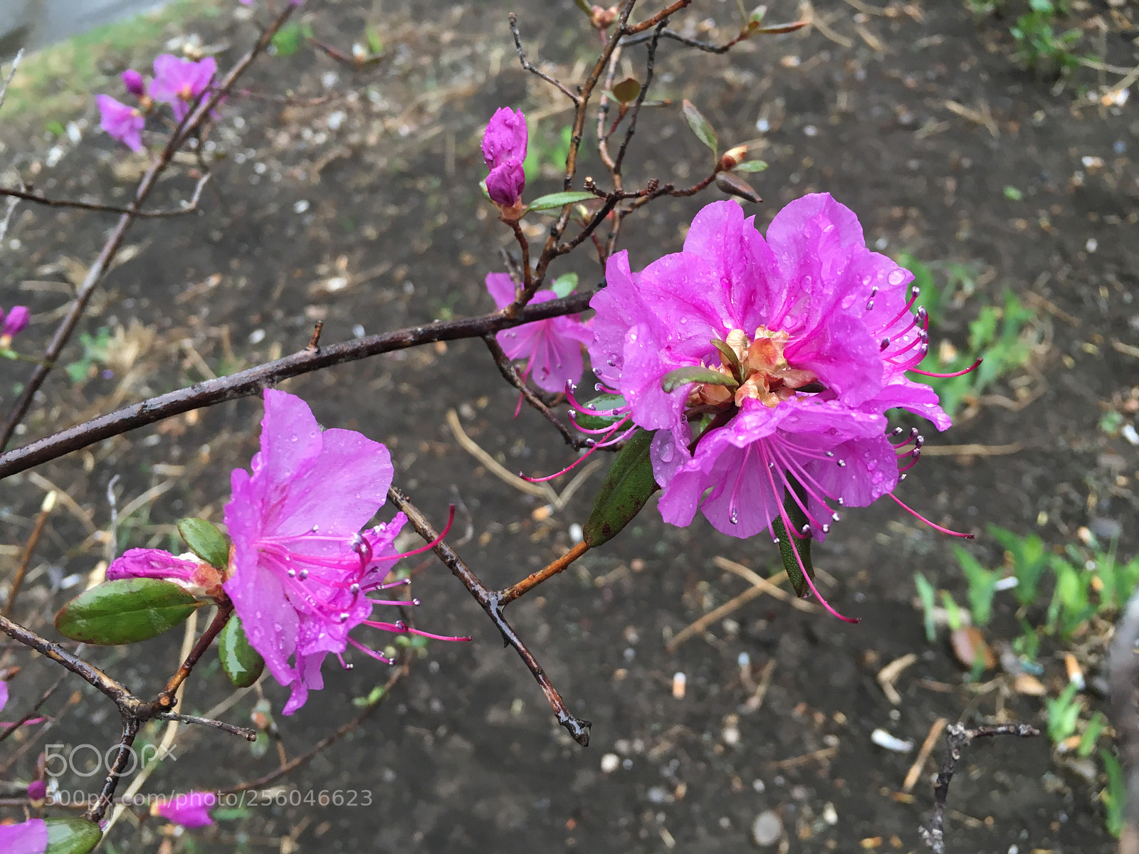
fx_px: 954
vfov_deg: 48.2
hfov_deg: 61.7
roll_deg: +20.2
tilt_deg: -42.2
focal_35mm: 29
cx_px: 570
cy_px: 427
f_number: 2.2
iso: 80
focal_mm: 4.15
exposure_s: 1/33
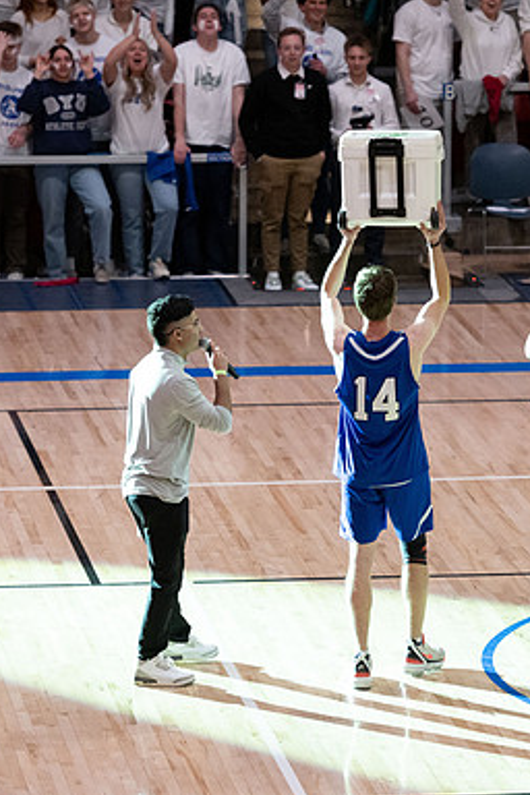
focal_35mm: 237
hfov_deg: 5.8
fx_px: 5233
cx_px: 445
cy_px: 347
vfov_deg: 8.7
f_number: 2.8
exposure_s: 1/500
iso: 3200
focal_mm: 135
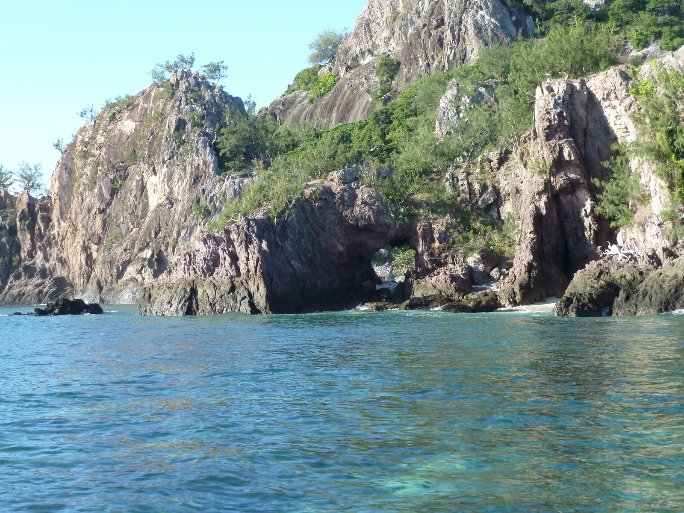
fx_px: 1087
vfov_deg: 26.6
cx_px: 342
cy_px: 256
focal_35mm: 55
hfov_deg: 34.9
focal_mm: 9.1
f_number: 3.9
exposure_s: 1/320
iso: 160
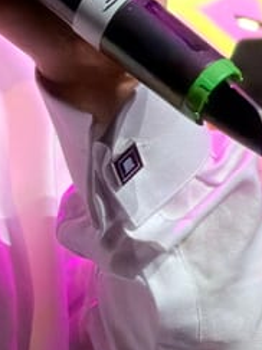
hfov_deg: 3.4
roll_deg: -2.4
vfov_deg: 4.5
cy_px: -272
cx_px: -253
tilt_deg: +0.6
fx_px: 4434
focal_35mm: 439
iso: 640
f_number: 2.8
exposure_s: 1/64
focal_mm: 16.89
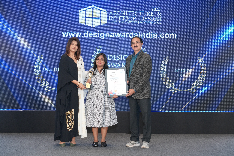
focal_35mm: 58
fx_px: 377
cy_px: 78
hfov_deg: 34.5
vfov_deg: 23.4
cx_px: 117
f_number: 6.3
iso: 2000
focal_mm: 58
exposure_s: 1/125
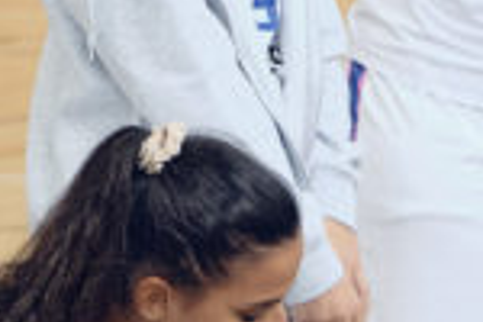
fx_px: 6855
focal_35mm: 511
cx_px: 512
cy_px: 269
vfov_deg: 2.7
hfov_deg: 4.0
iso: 800
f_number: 2.8
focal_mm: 50
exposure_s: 1/680
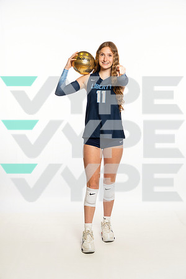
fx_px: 480
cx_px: 93
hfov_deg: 21.9
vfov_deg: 32.4
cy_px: 140
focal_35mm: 62
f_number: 5.6
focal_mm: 62
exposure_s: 1/250
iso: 640
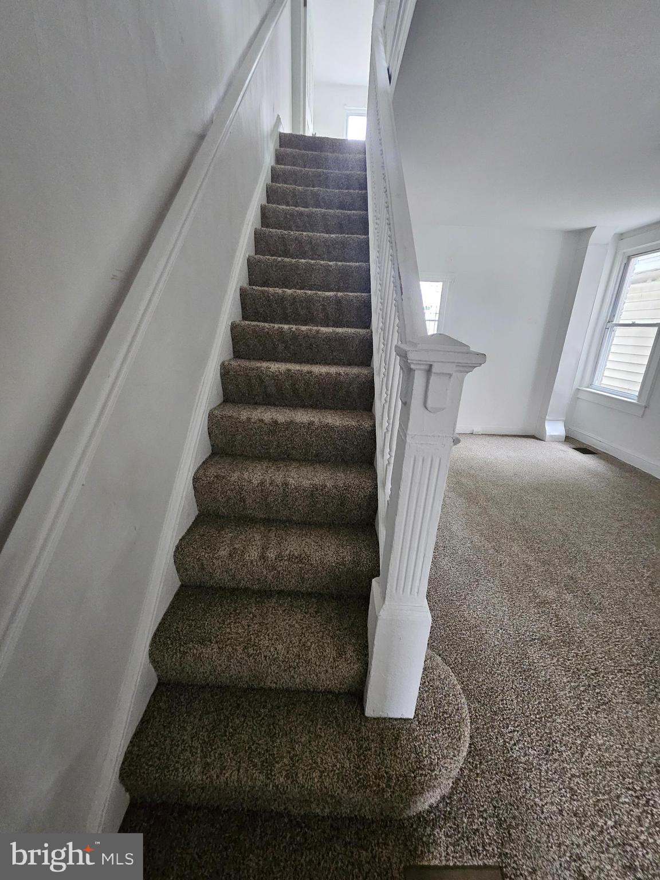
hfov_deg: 89.9
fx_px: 330
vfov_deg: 106.2
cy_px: 440
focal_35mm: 13
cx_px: 330
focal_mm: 1.74
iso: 500
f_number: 2.2
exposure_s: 1/30
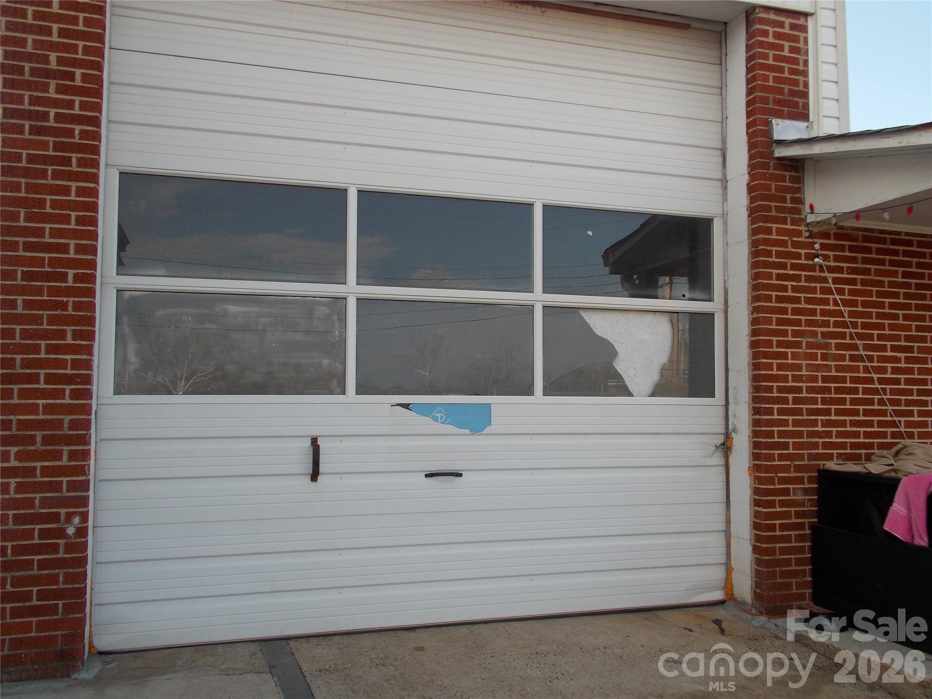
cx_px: 466
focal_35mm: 30
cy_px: 350
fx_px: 808
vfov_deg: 46.8
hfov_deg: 60.0
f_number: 3.3
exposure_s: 1/250
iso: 80
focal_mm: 5.3
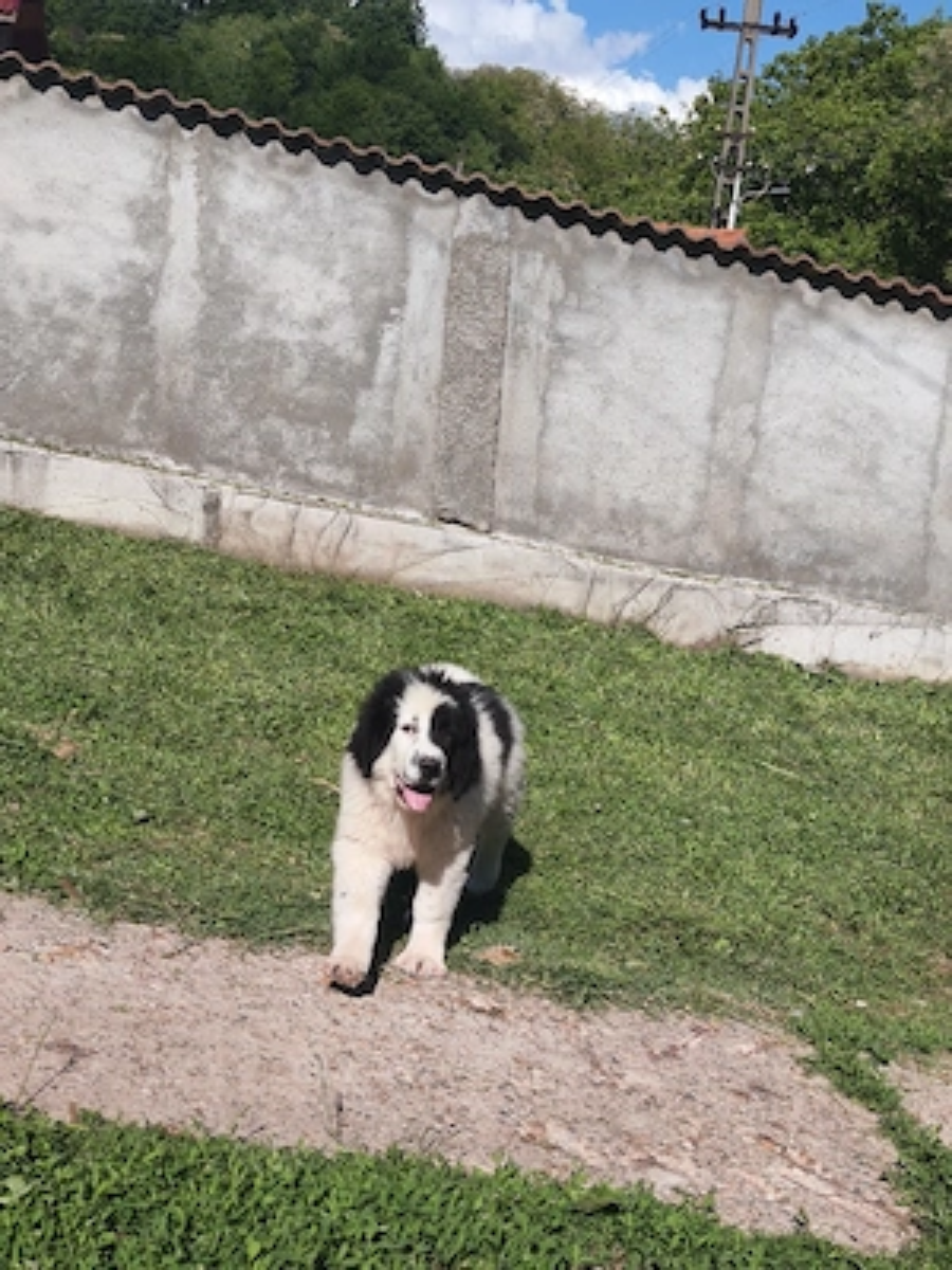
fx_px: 1687
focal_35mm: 46
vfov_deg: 41.2
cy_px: 635
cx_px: 476
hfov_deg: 31.5
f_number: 1.65
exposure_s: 1/1250
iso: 50
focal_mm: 6.18
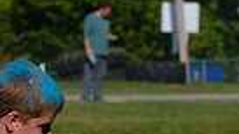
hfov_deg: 4.4
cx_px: 69
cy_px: 199
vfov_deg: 2.5
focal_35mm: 491
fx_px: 3111
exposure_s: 1/6400
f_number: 2.8
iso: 200
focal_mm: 50
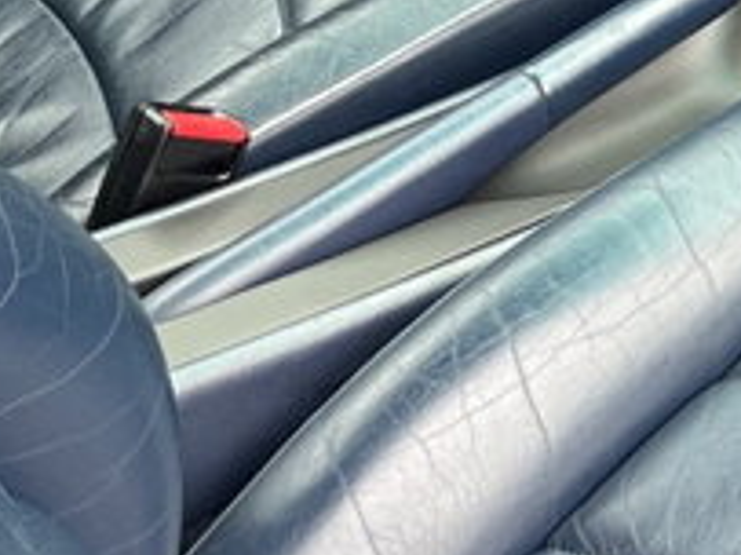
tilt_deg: -34.8
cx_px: 1073
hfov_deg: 14.2
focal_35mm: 131
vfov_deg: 10.9
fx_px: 2803
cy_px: -248
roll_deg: -0.7
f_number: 1.6
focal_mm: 5.1
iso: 80
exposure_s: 1/121
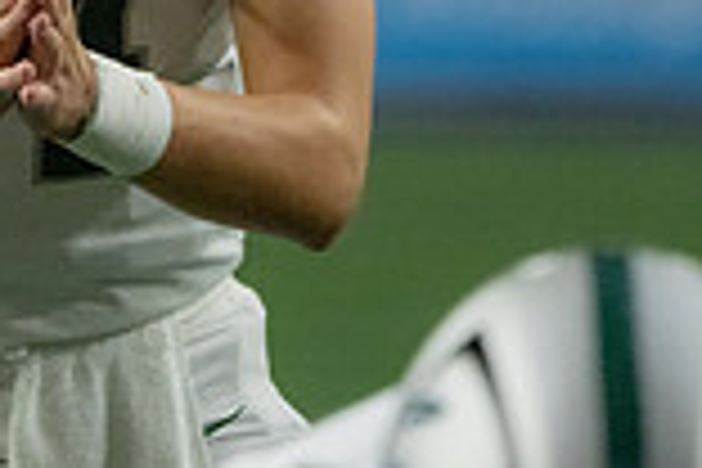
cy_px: -331
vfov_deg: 0.9
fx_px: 28994
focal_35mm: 1487
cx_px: 32
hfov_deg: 1.4
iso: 10000
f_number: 5.6
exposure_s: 1/1000
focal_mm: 400
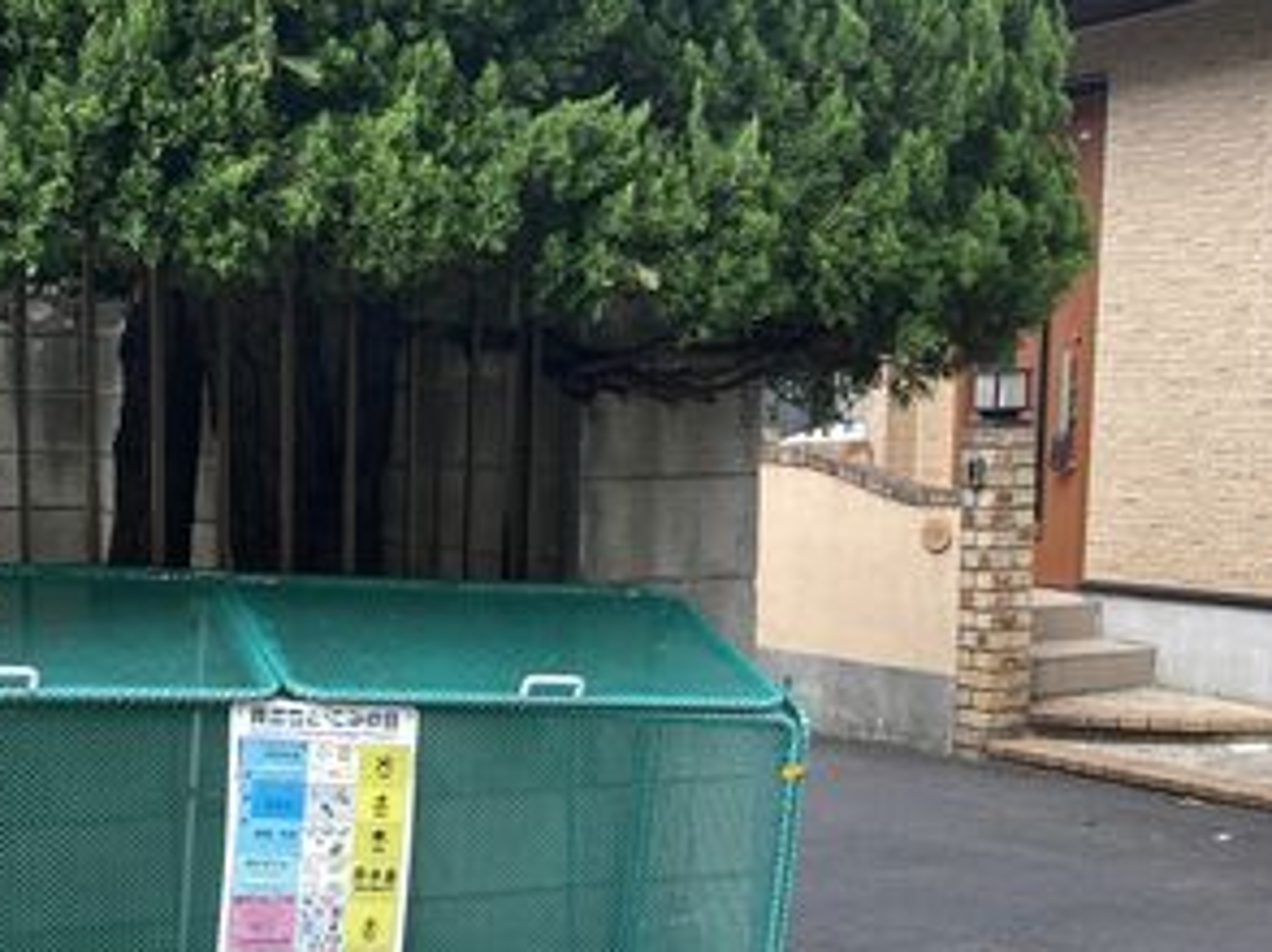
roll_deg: -0.1
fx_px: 2240
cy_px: 822
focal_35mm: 61
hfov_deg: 31.0
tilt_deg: -9.6
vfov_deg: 23.5
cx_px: 286
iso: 20
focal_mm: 3.99
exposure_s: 1/162
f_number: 1.8
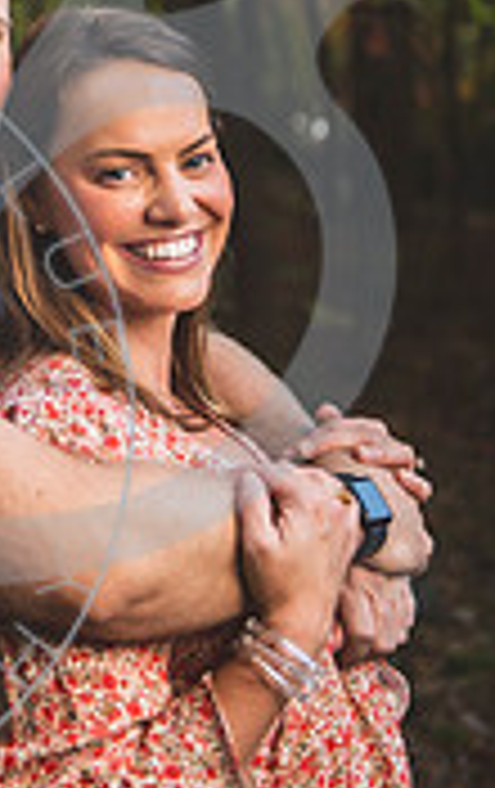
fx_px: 2472
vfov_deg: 17.8
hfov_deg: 11.2
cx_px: -81
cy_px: 77
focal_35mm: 115
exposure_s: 1/200
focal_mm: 44
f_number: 2.8
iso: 100
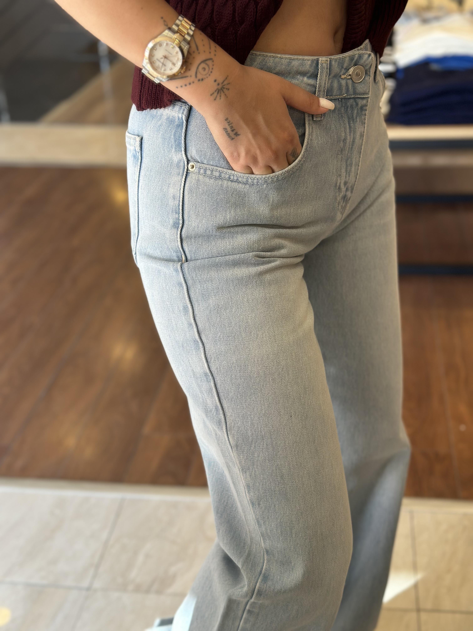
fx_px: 875
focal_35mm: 48
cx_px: 236
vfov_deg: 39.7
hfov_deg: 30.3
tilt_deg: -54.6
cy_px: 316
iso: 80
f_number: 1.78
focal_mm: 6.86
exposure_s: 1/121
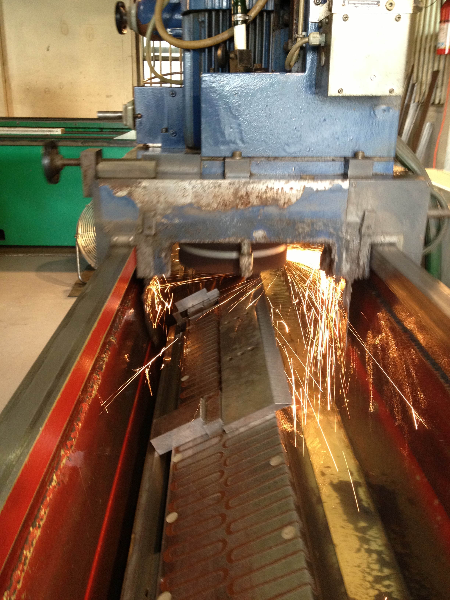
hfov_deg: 40.7
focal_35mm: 35
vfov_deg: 52.6
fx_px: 607
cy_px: 300
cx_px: 225
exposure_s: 1/20
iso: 200
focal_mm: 4.28
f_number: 2.4
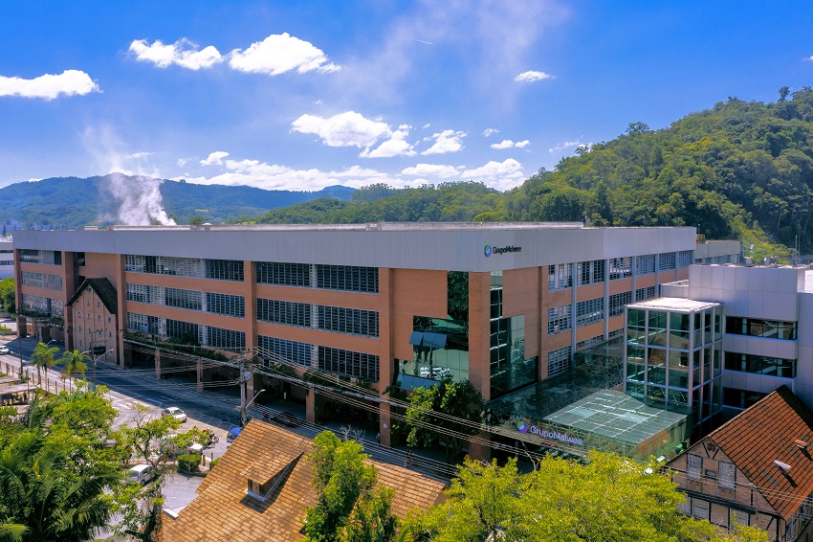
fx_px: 632
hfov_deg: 65.5
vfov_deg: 46.4
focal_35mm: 28
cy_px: 271
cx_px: 406
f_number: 7.1
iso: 100
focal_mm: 10.26
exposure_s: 1/120
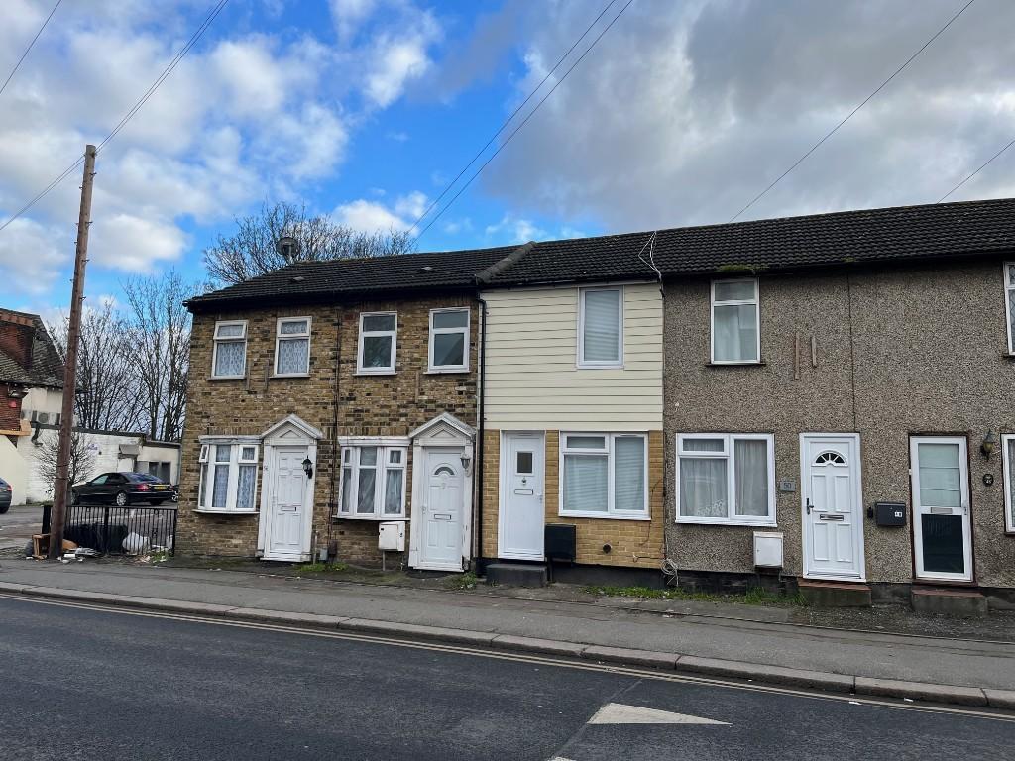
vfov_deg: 53.1
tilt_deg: +7.7
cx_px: 508
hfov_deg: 67.3
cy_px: 380
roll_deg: -0.6
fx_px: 762
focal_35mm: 26
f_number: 1.6
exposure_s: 1/1163
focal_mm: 5.1
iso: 50
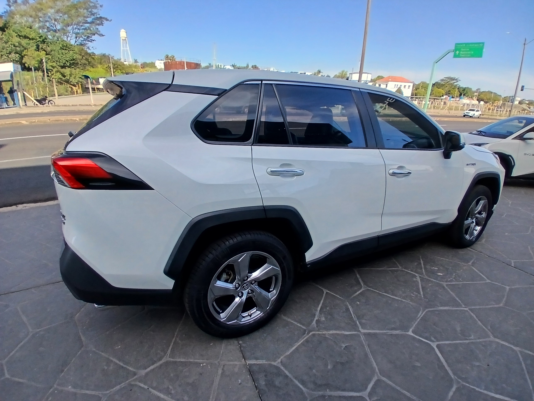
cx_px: 267
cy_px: 200
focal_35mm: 17
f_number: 2.2
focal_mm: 1.4
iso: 50
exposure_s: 1/577
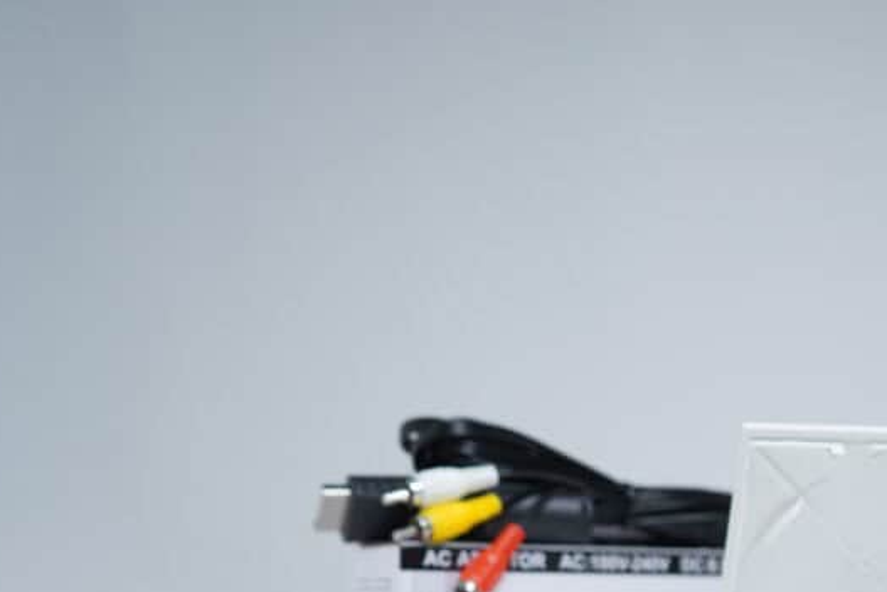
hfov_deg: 28.7
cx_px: 877
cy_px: 631
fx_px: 1627
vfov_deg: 19.8
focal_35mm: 66
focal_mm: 29
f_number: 3.5
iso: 800
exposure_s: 1/125
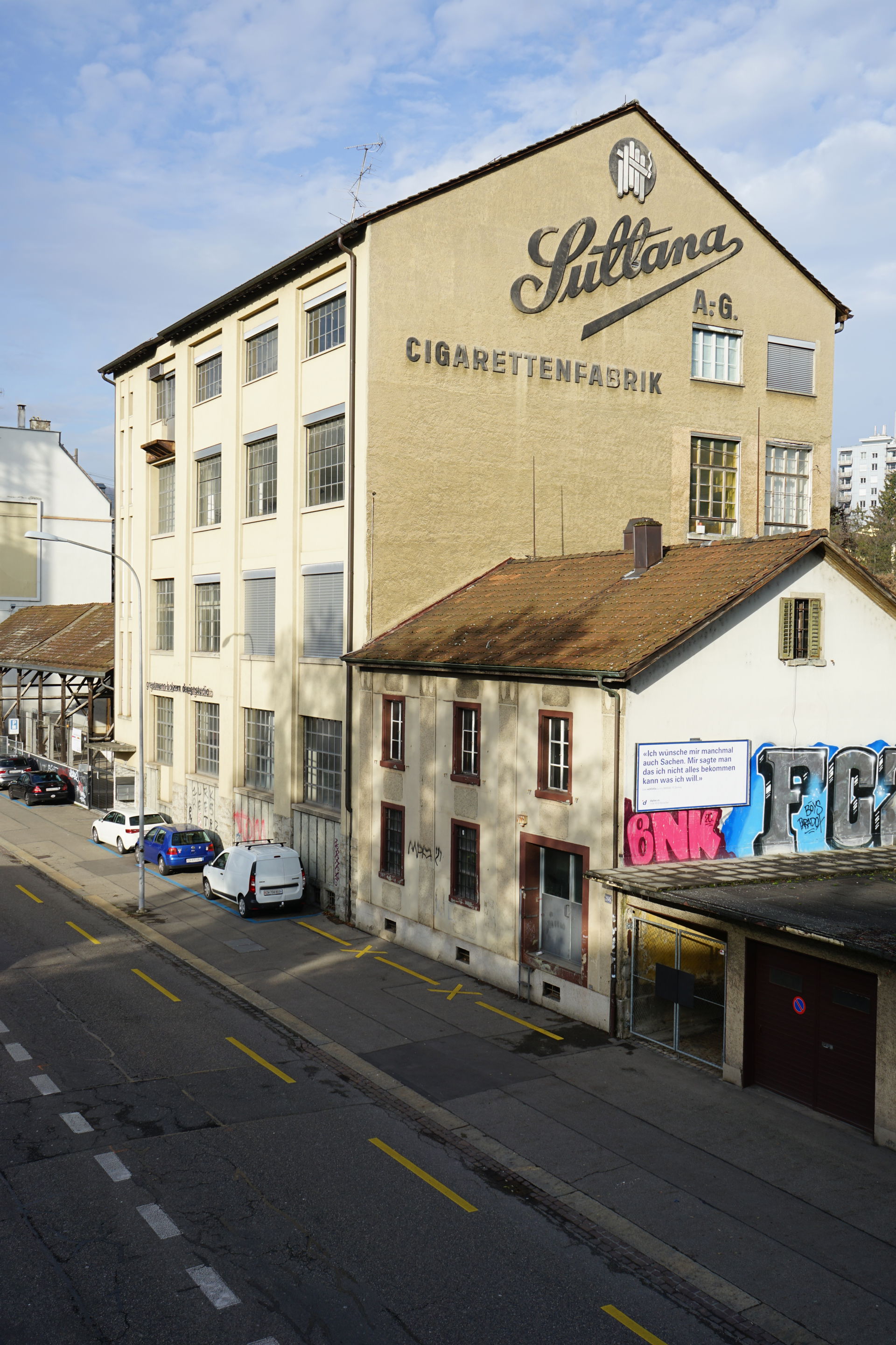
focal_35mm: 35
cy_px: 672
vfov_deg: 54.4
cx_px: 448
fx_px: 1307
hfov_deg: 37.9
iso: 100
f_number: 11
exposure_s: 1/125
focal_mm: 35
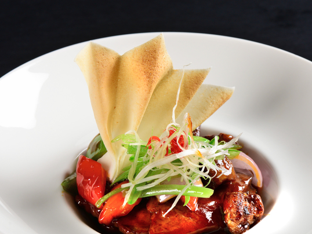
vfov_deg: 9.9
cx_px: 170
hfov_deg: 13.2
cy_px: 150
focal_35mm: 150
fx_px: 1353
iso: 500
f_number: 11
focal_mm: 105
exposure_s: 1/100
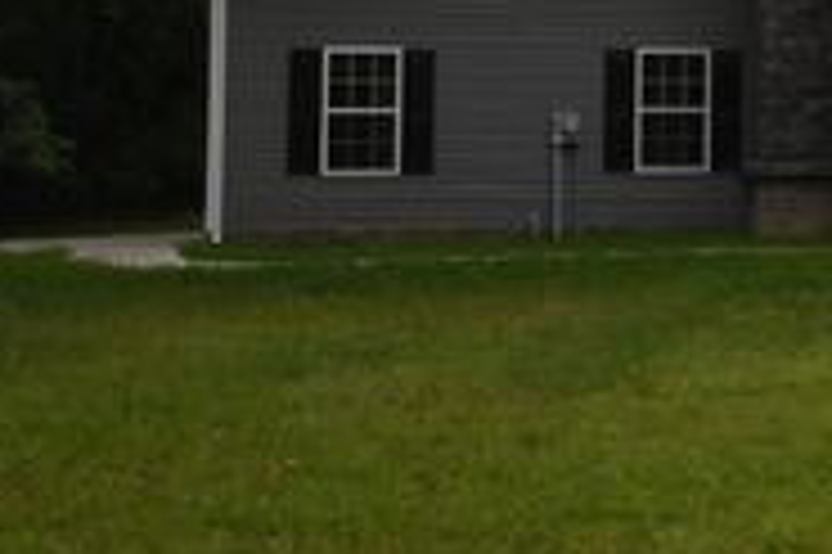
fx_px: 2494
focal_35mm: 108
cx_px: 1093
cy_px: -16
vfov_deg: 12.5
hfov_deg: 17.7
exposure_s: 1/125
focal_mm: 27
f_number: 22
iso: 640
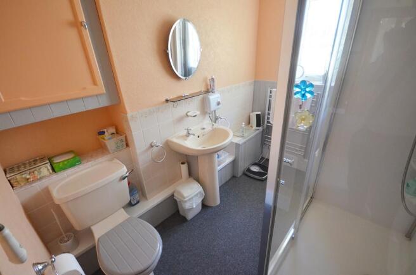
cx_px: 208
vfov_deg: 77.0
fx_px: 173
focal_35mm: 15
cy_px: 138
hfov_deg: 100.5
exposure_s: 1/50
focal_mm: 10
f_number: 4
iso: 800
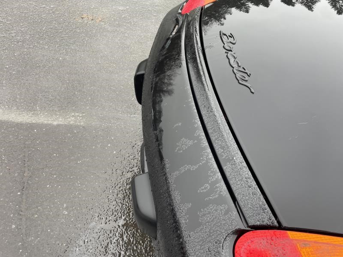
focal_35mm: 26
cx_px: 172
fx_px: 258
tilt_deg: -48.8
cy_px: 128
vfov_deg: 53.1
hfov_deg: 67.3
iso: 80
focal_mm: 4.2
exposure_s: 1/121
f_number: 1.6
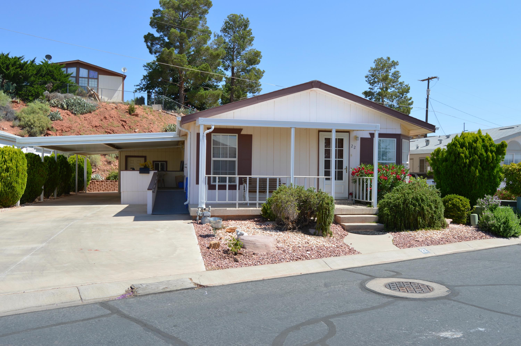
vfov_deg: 43.5
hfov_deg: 62.0
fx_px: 434
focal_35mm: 30
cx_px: 260
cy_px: 173
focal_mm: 20
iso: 100
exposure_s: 1/250
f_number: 8
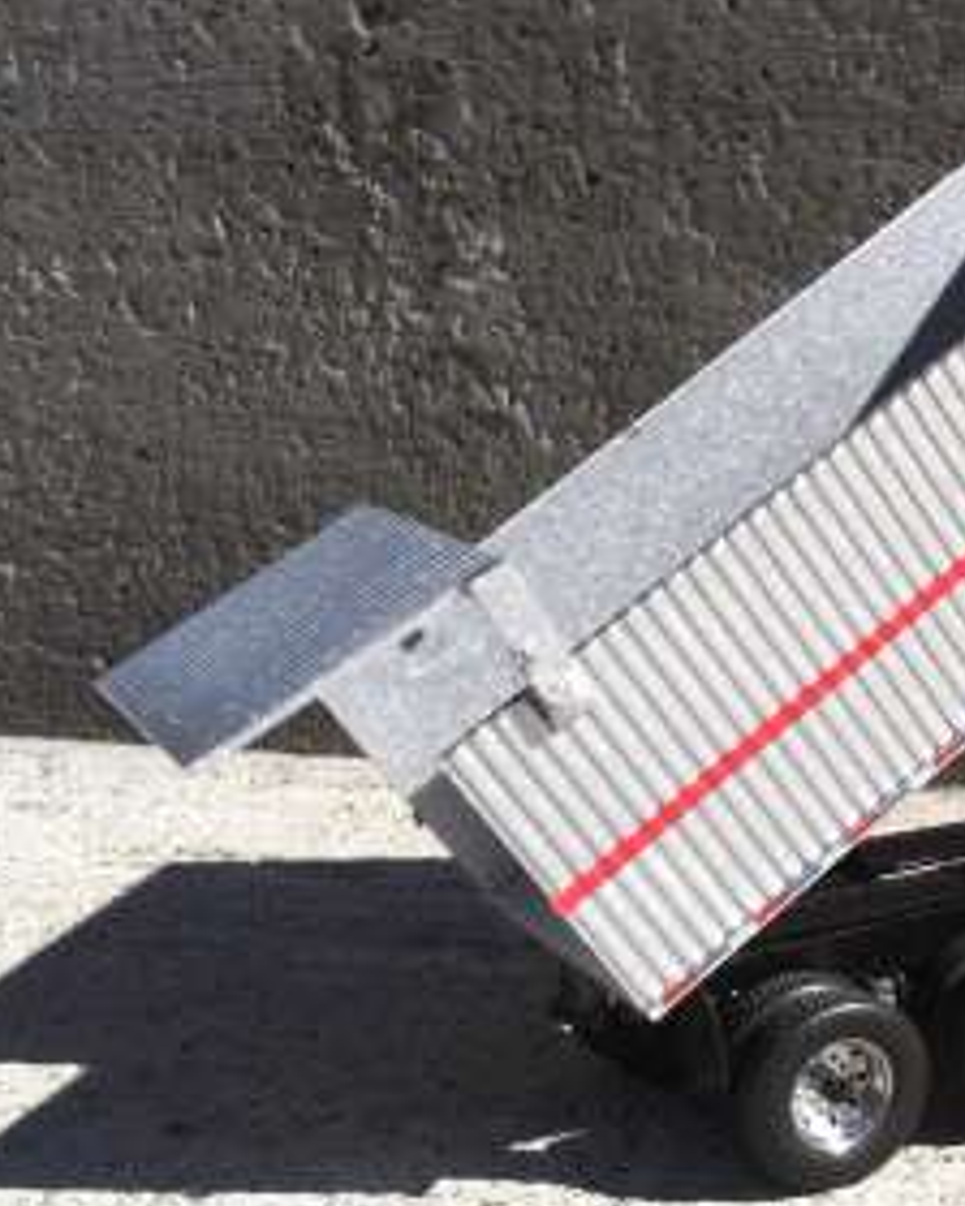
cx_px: 1284
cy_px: 607
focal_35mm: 78
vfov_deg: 24.4
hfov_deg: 18.2
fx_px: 2785
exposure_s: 1/1579
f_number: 2.8
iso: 80
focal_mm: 3.85
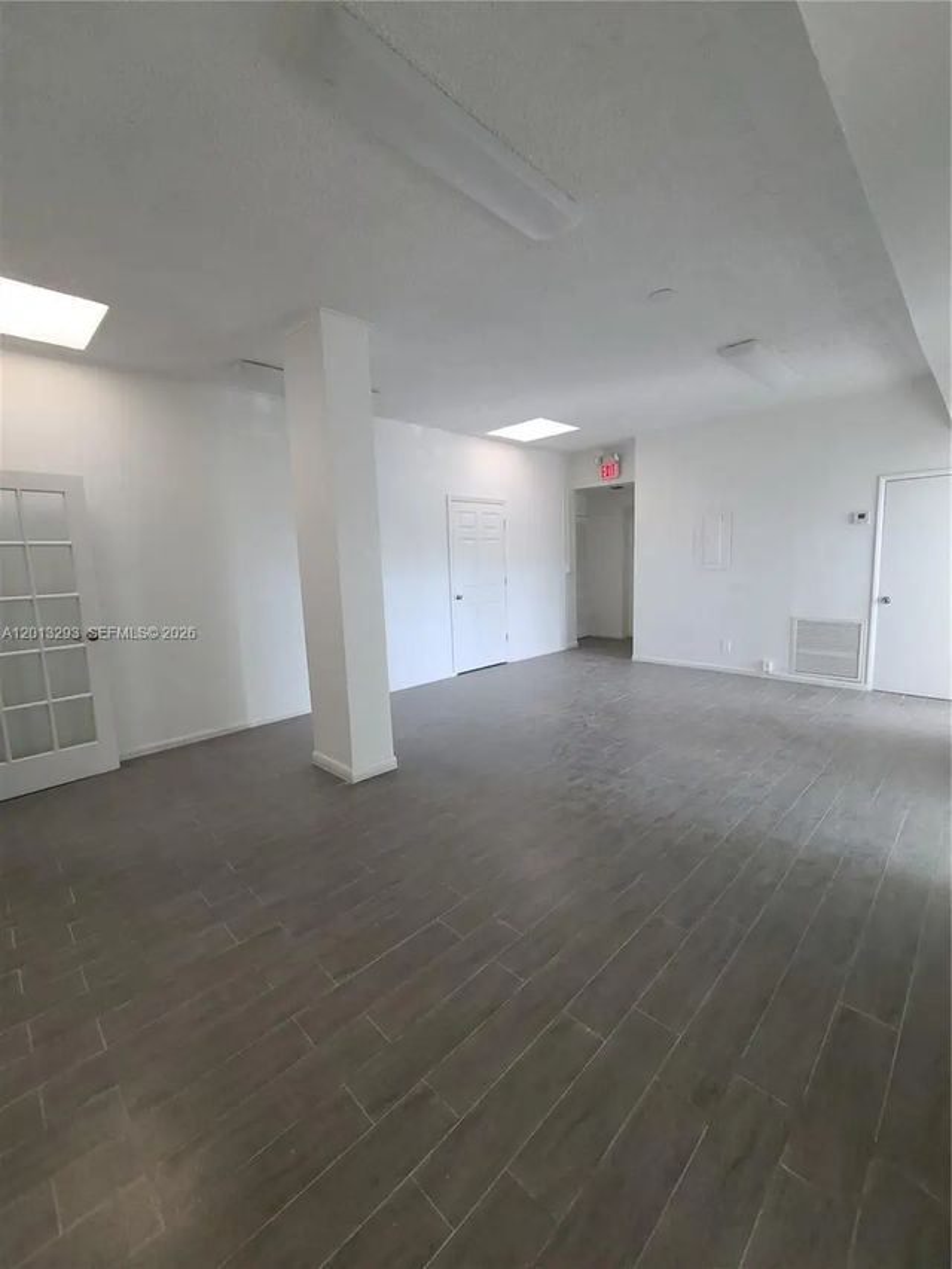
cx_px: 476
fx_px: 477
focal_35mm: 13
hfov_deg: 89.9
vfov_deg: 106.2
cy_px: 634
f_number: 2.2
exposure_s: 1/60
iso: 200
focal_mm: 2.2
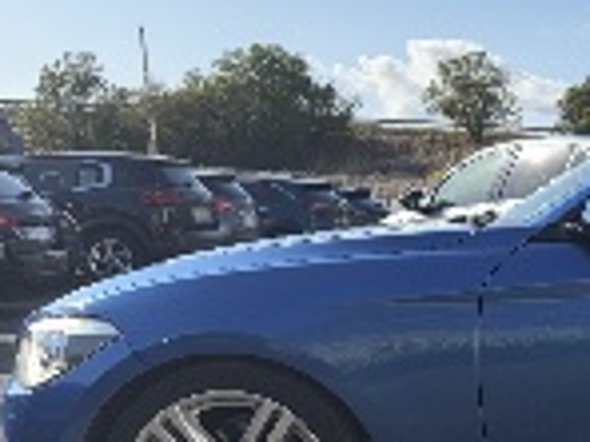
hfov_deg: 23.3
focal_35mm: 73
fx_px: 1244
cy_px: 291
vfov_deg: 20.1
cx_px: 789
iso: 50
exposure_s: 1/3279
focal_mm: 5.96
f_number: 1.6
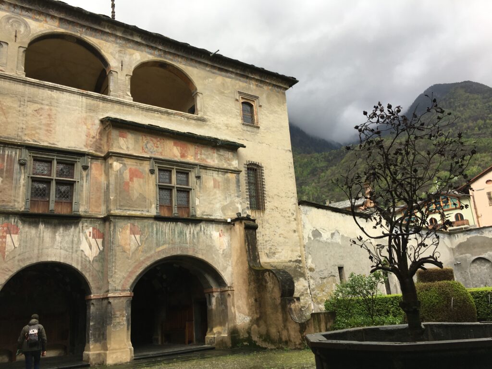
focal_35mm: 29
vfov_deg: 48.2
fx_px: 412
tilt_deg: +18.1
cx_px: 246
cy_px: 184
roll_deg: +4.9
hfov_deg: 61.7
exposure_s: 1/310
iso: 25
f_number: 2.2
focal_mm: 4.15
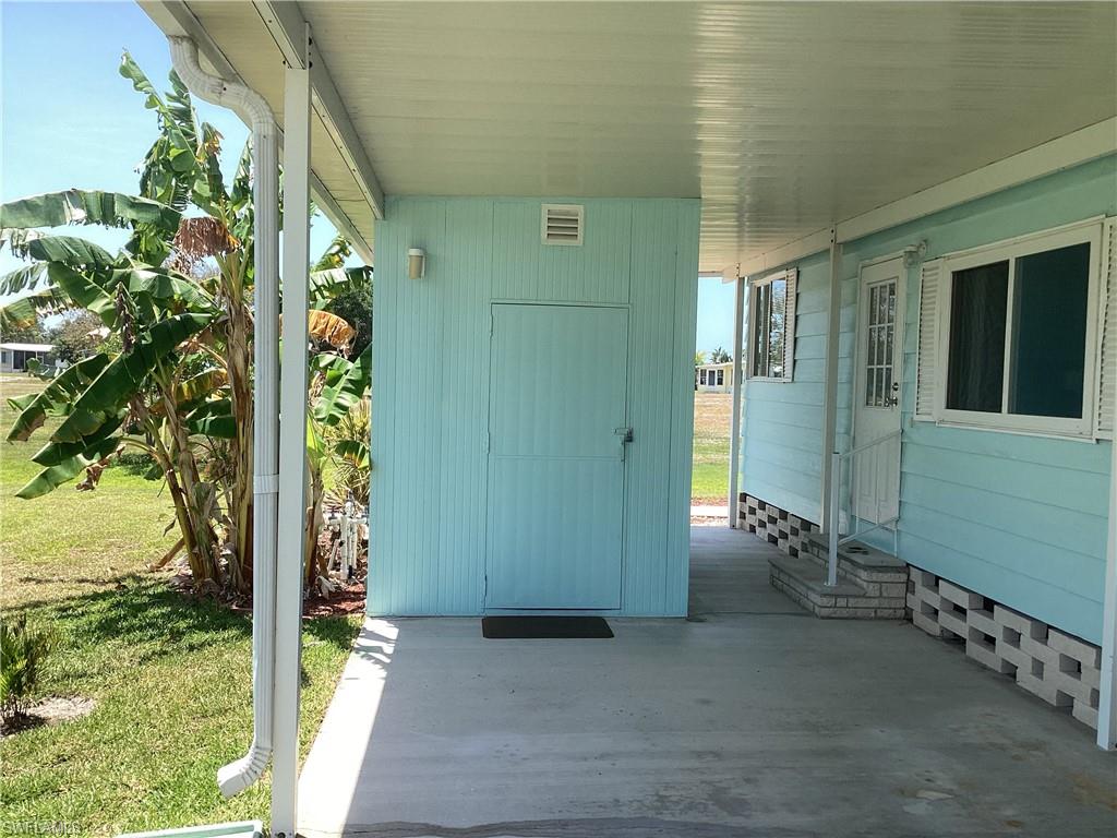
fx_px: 1000
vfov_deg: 45.4
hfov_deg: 58.4
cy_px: 419
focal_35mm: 31
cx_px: 558
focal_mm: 3.3
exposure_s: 1/558
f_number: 2.4
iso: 25
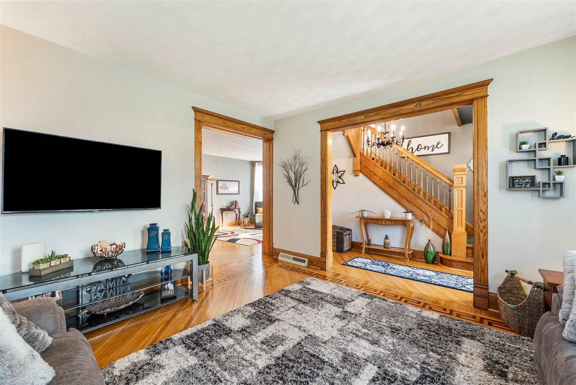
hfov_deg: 104.2
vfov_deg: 81.3
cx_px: 288
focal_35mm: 14
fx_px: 224
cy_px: 192
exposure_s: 1.6
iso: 100
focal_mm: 14
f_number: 7.1
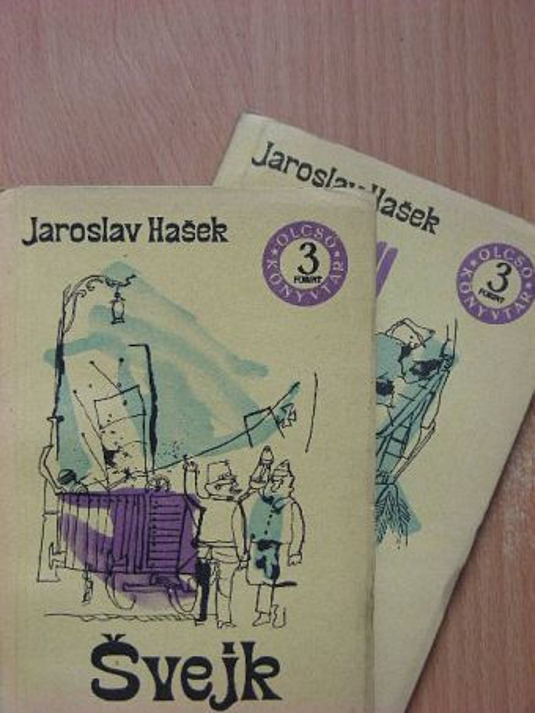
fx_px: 1792
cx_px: 268
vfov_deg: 22.5
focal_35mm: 87
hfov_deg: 17.0
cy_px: 356
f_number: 3.5
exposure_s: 1/63.2
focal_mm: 14.6
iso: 142
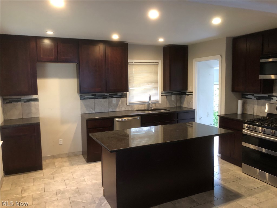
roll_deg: +1.0
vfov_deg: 49.7
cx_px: 138
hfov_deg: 63.4
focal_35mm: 28
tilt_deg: -3.5
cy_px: 104
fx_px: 224
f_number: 1.8
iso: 100
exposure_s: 1/11
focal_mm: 3.99
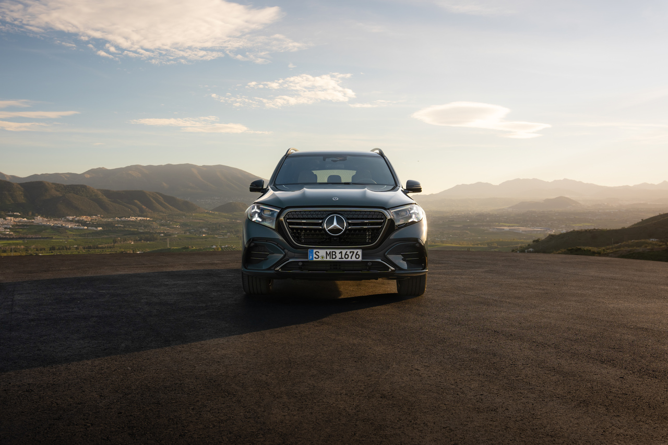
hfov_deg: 54.4
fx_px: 649
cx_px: 334
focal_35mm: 35
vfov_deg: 37.8
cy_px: 222
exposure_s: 1/250
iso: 100
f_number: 5
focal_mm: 35
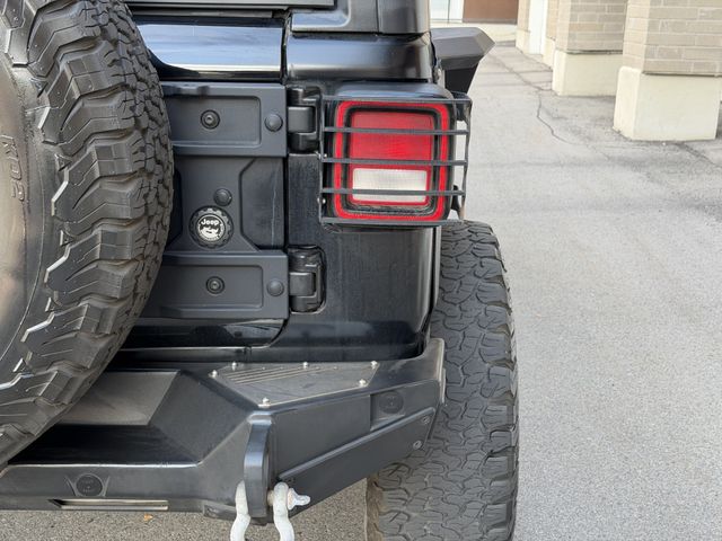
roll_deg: -1.1
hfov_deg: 39.7
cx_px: 361
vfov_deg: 30.3
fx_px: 1001
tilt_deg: -14.4
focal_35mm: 48
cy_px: 270
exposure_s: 1/159
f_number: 1.78
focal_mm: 6.76
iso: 80
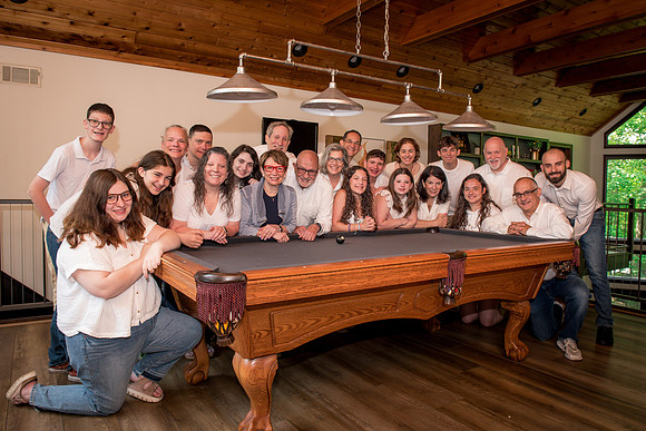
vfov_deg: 51.2
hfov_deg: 71.3
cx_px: 335
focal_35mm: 25
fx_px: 450
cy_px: 209
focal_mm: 24
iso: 800
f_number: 8
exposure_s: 1/50
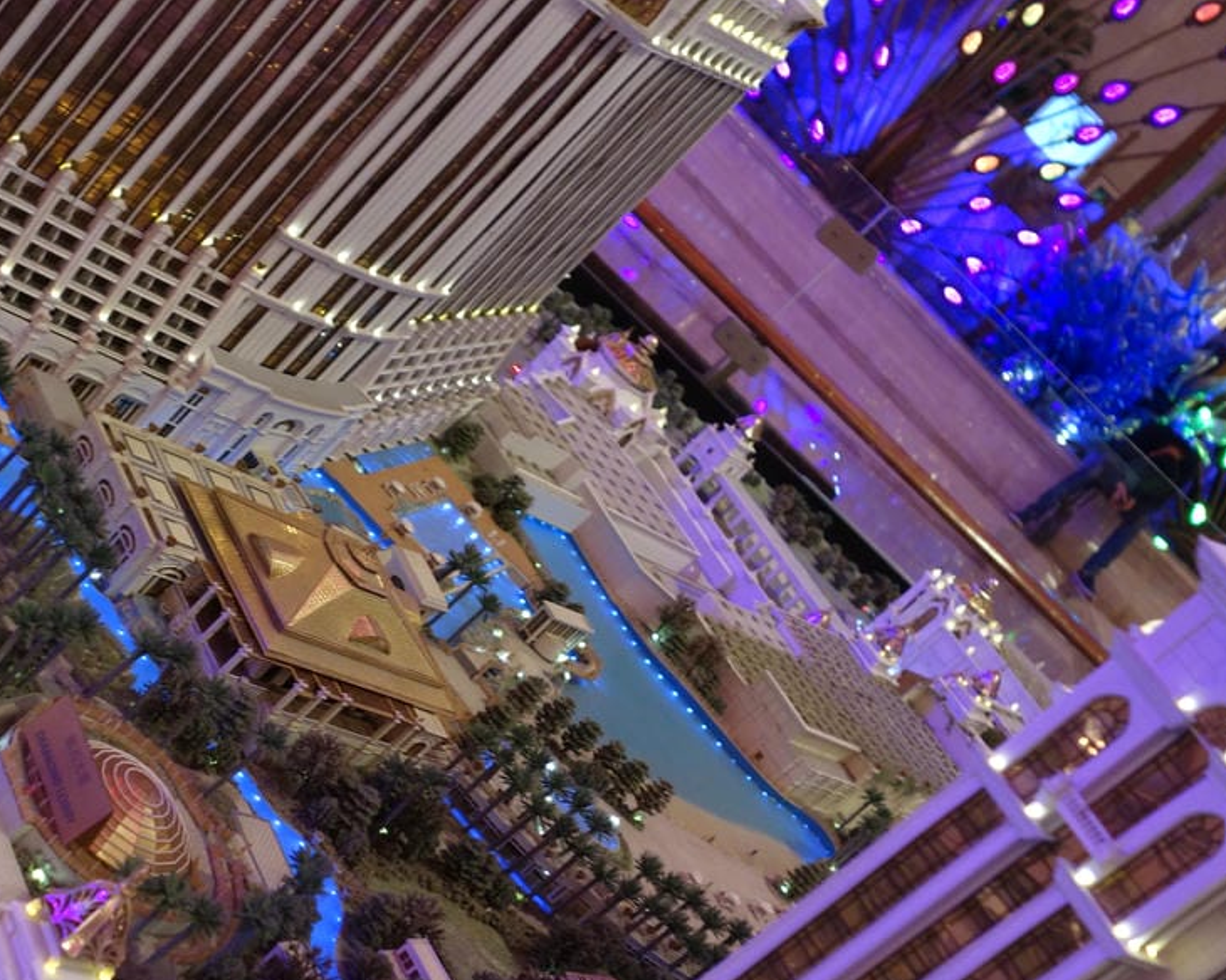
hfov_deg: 34.1
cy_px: 643
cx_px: 324
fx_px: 1959
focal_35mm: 54
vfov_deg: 27.9
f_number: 2.8
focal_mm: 12.94
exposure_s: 1/40
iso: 500
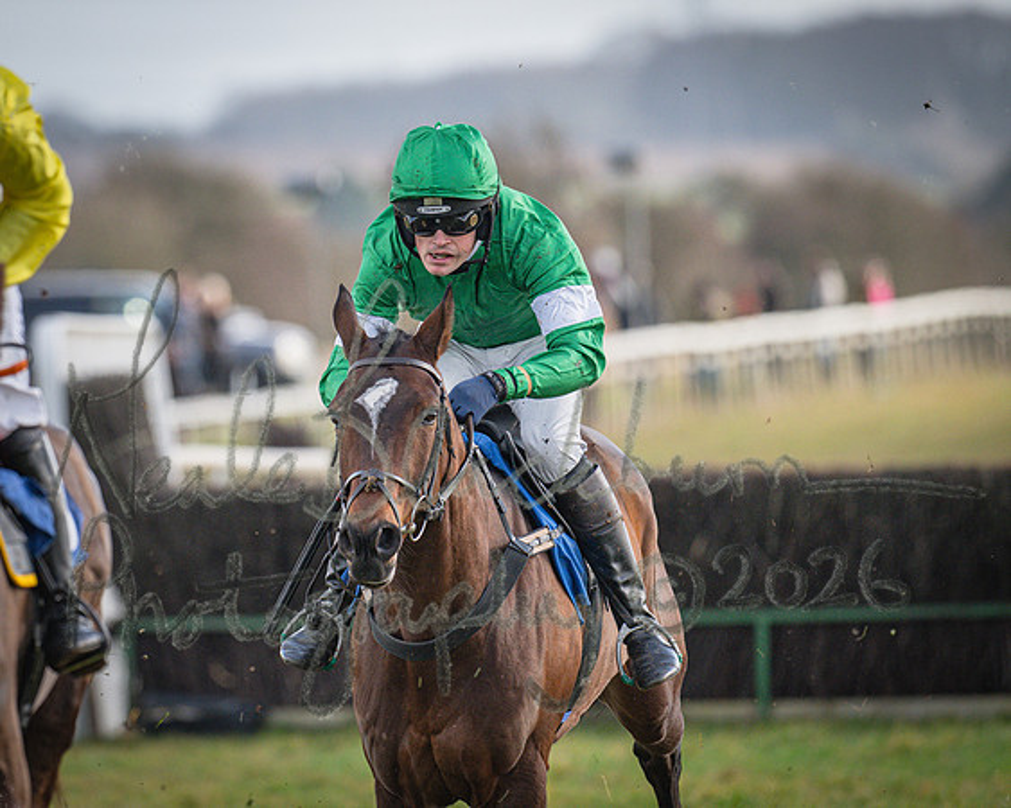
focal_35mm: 645
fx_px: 19298
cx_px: 287
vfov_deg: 2.4
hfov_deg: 3.0
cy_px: 229
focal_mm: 400
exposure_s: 1/2000
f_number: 5
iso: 800
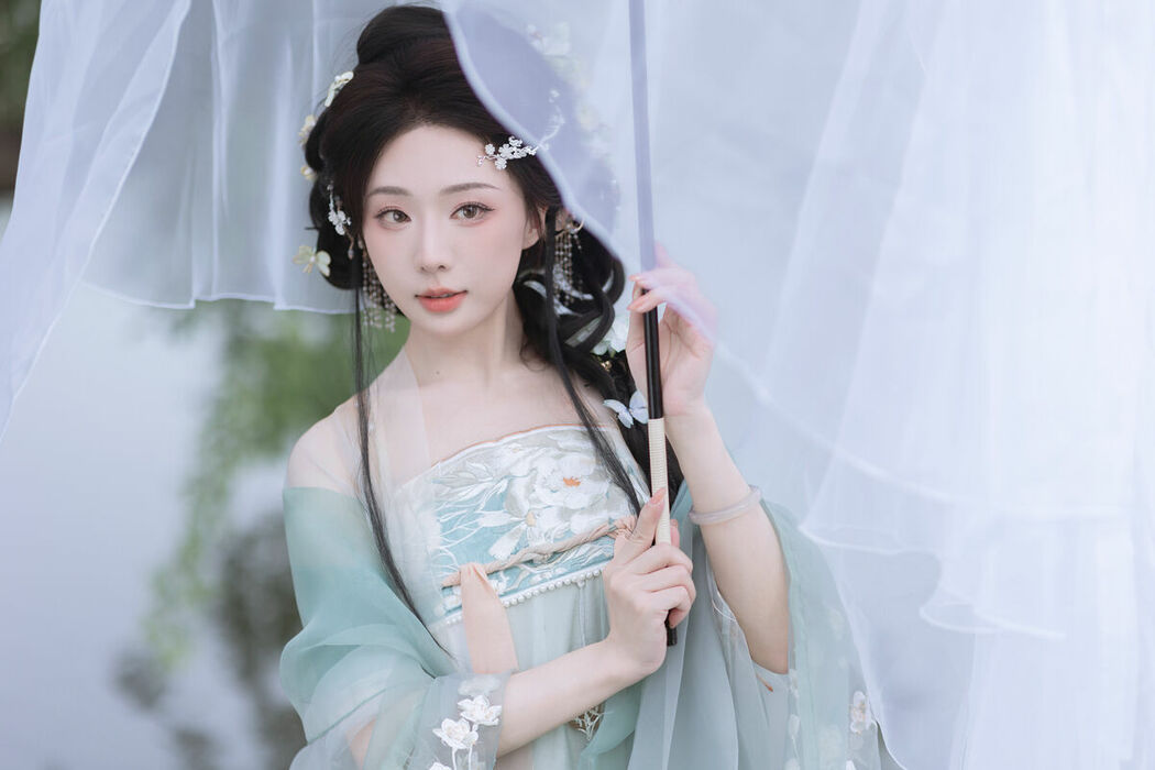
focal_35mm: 85
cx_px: 578
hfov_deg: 23.9
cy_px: 385
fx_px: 2727
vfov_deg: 16.1
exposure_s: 1/2000
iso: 100
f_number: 2
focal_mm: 85
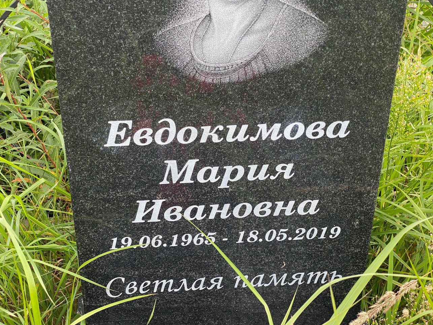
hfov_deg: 33.2
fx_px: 725
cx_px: 216
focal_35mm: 58
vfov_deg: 25.2
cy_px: 174
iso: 20
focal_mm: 6
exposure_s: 1/148
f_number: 2
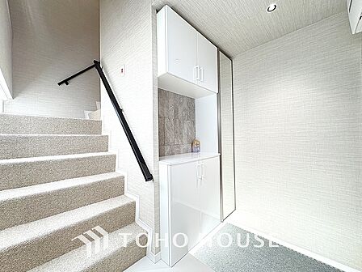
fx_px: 146
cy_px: 136
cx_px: 181
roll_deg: +1.6
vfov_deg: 85.7
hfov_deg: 102.1
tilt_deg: +1.0
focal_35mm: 14
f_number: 2.2
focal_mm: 2.22
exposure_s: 1/50
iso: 160
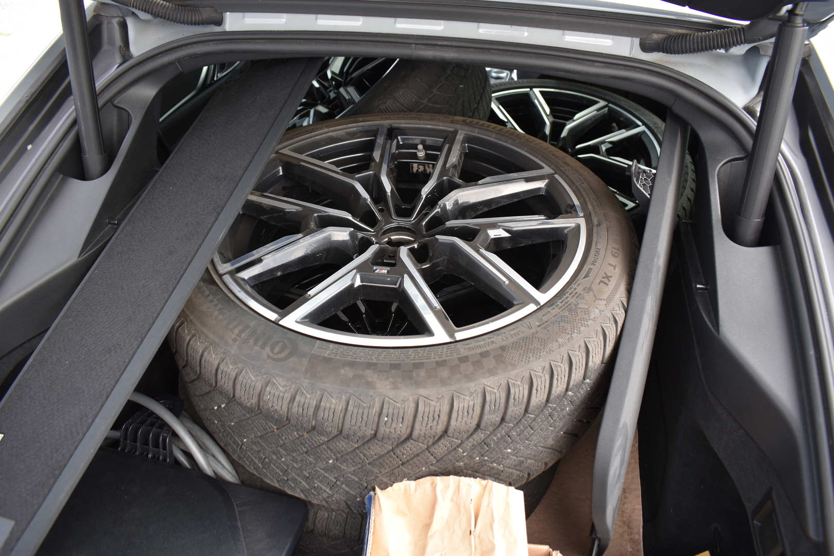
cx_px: 417
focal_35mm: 27
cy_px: 278
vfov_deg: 47.9
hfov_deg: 67.4
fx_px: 625
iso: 220
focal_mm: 18
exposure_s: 1/125
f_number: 5.6
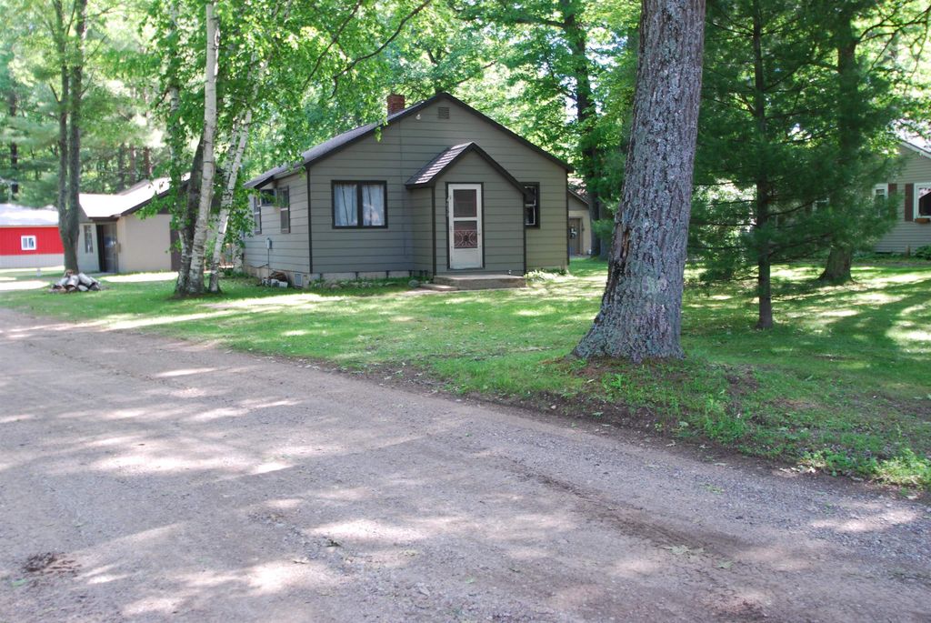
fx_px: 932
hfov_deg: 53.1
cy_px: 312
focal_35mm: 36
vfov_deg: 37.0
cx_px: 466
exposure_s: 1/50
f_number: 4.5
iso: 200
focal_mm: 24
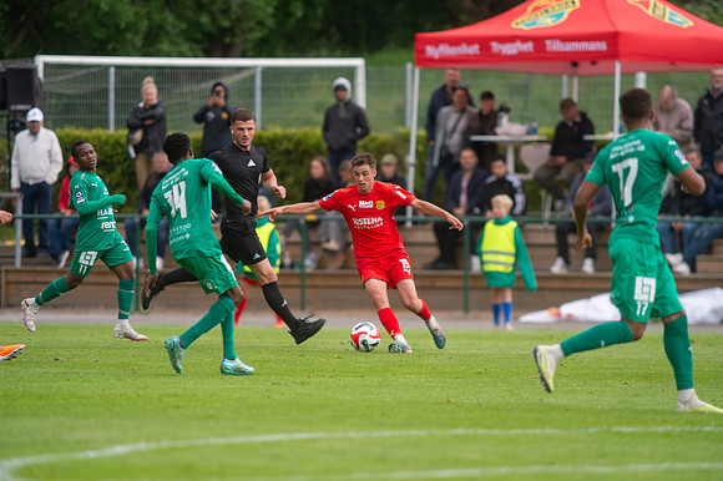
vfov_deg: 3.3
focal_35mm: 420
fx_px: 8430
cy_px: 240
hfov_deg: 4.9
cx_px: 362
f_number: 4
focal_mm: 420
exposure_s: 1/1250
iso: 720
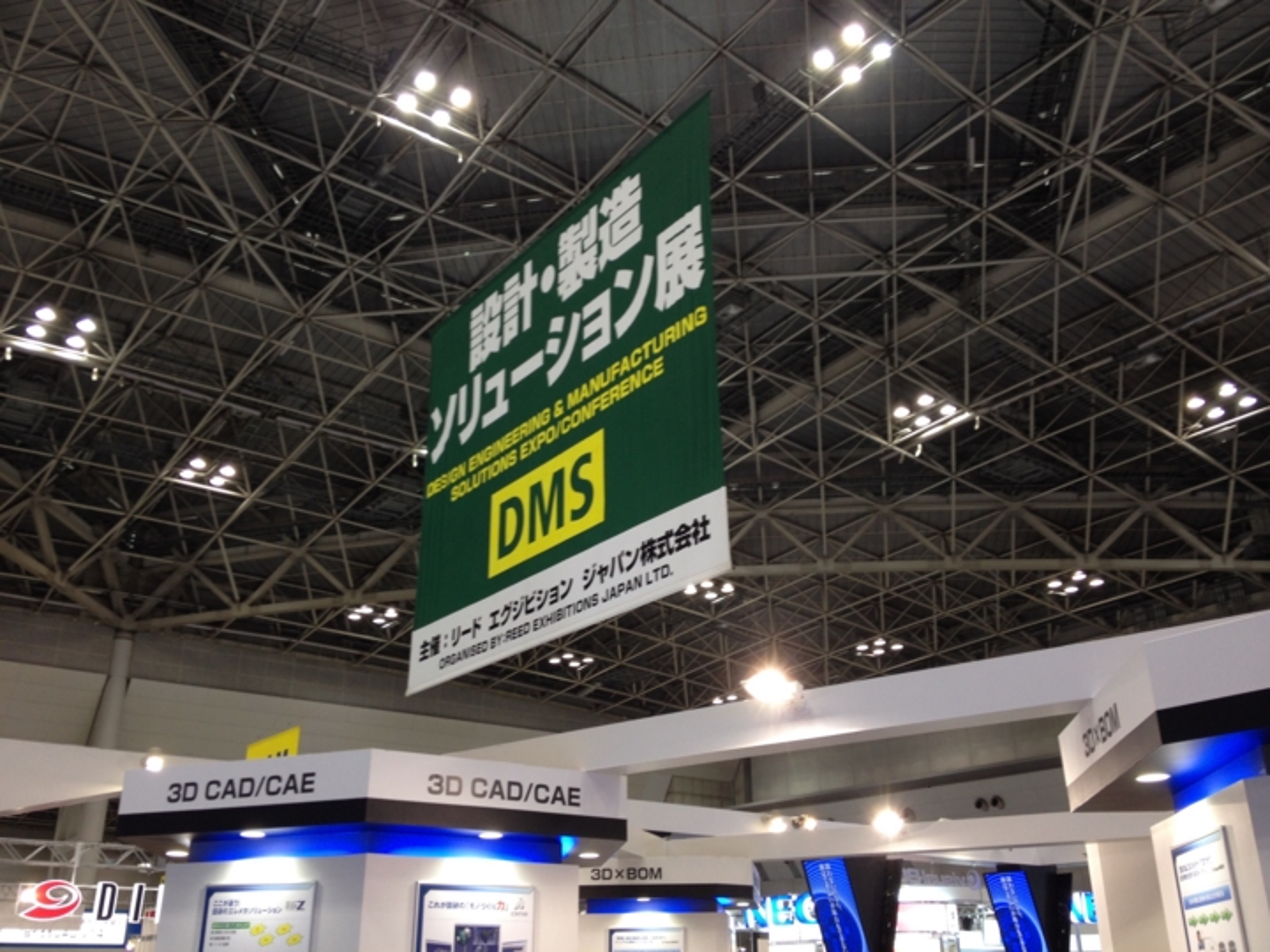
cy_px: 476
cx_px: 635
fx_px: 1284
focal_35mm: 35
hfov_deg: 52.6
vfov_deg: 40.7
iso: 50
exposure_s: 1/24
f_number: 2.4
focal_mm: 4.28
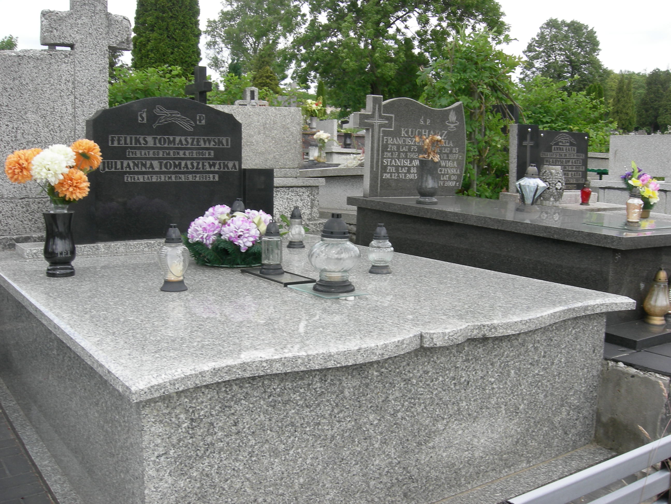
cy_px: 252
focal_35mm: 36
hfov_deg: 51.4
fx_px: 698
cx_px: 336
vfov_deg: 39.7
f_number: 4.8
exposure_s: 1/155
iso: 64
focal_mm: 7.5
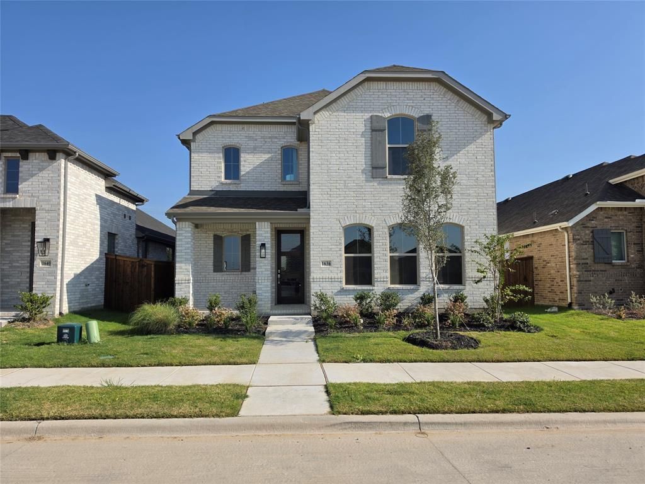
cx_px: 322
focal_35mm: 23
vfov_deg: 58.9
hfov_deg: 73.9
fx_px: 429
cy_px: 242
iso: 64
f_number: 1.4
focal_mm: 6.5
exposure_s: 1/7939
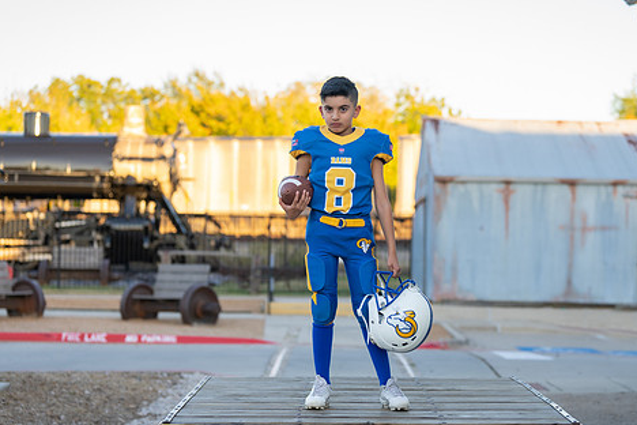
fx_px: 1557
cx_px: 350
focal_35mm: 88
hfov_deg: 23.1
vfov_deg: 15.5
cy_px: 231
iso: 250
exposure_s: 1/320
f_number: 2.8
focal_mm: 70
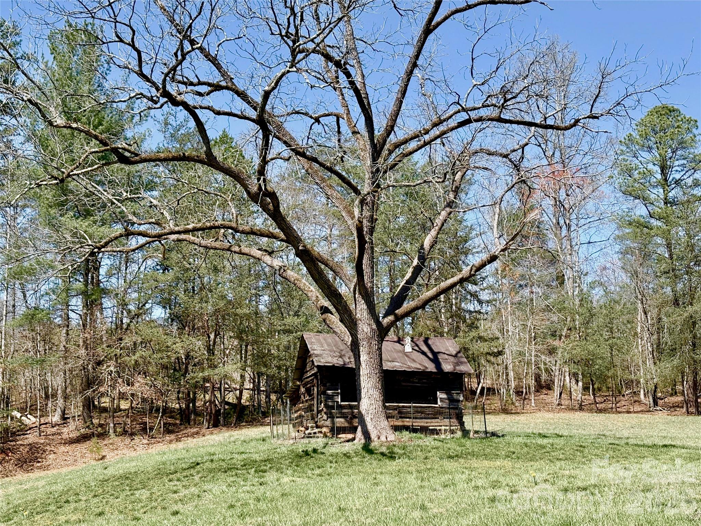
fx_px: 1053
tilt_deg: +9.9
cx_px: 350
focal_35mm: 52
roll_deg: -1.3
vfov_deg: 28.0
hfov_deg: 36.8
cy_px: 263
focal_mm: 5.96
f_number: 1.6
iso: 40
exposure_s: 1/1901
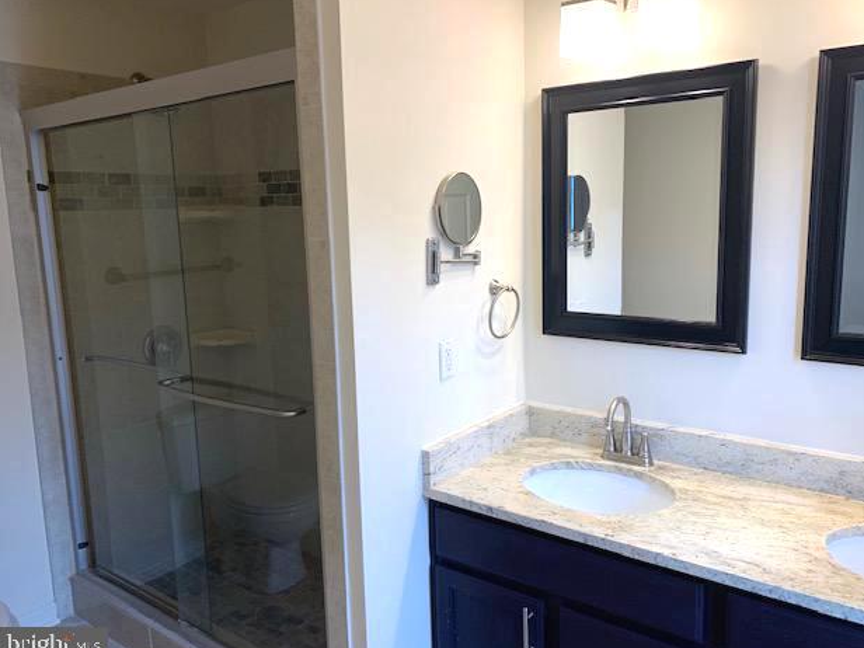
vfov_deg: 51.4
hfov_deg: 65.3
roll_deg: +2.3
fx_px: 674
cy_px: 327
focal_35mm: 27
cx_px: 447
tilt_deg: -9.7
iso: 100
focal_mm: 4.25
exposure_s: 1/120
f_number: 1.8
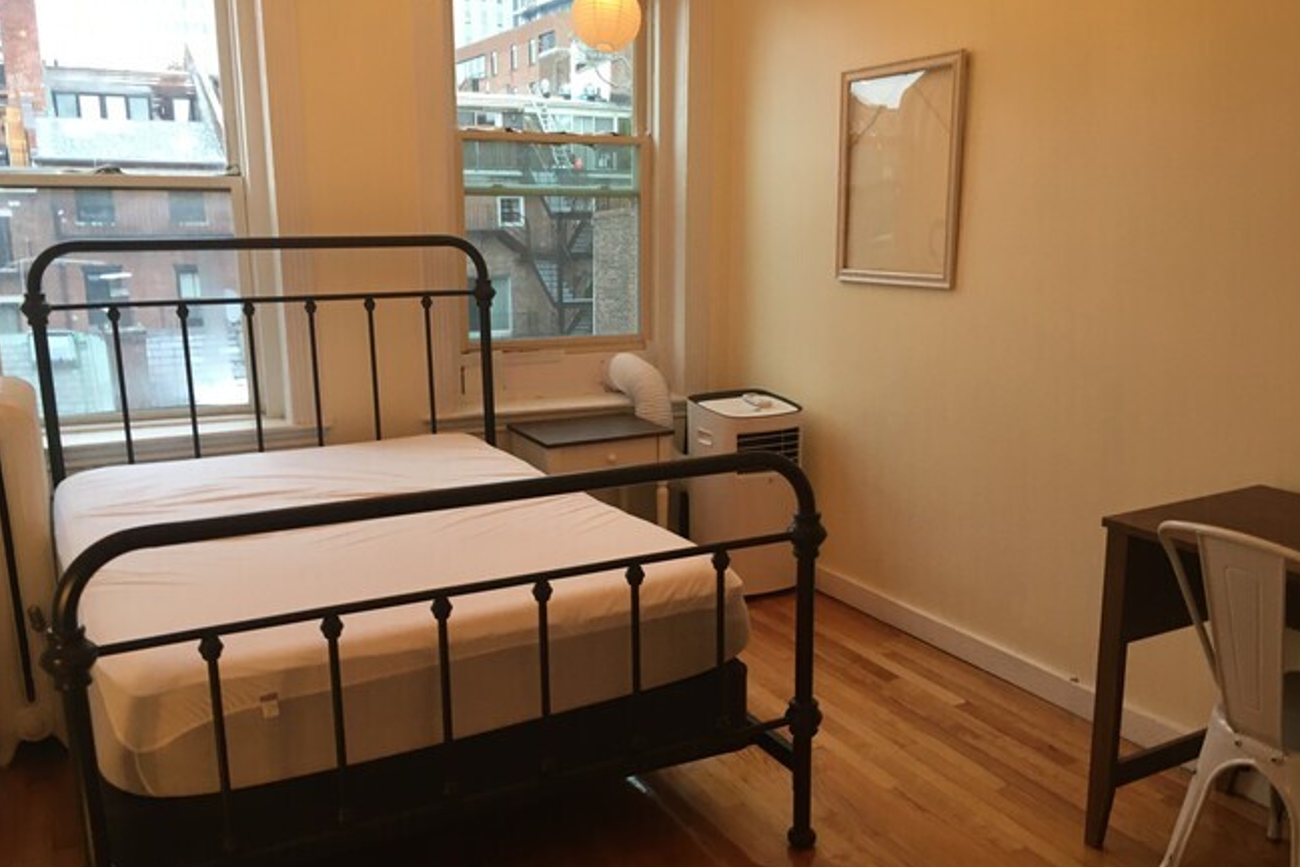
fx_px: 1120
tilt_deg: -12.6
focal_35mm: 31
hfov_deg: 60.3
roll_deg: -1.4
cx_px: 646
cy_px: 493
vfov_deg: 42.3
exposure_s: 1/30
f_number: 2.2
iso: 80
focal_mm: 4.15
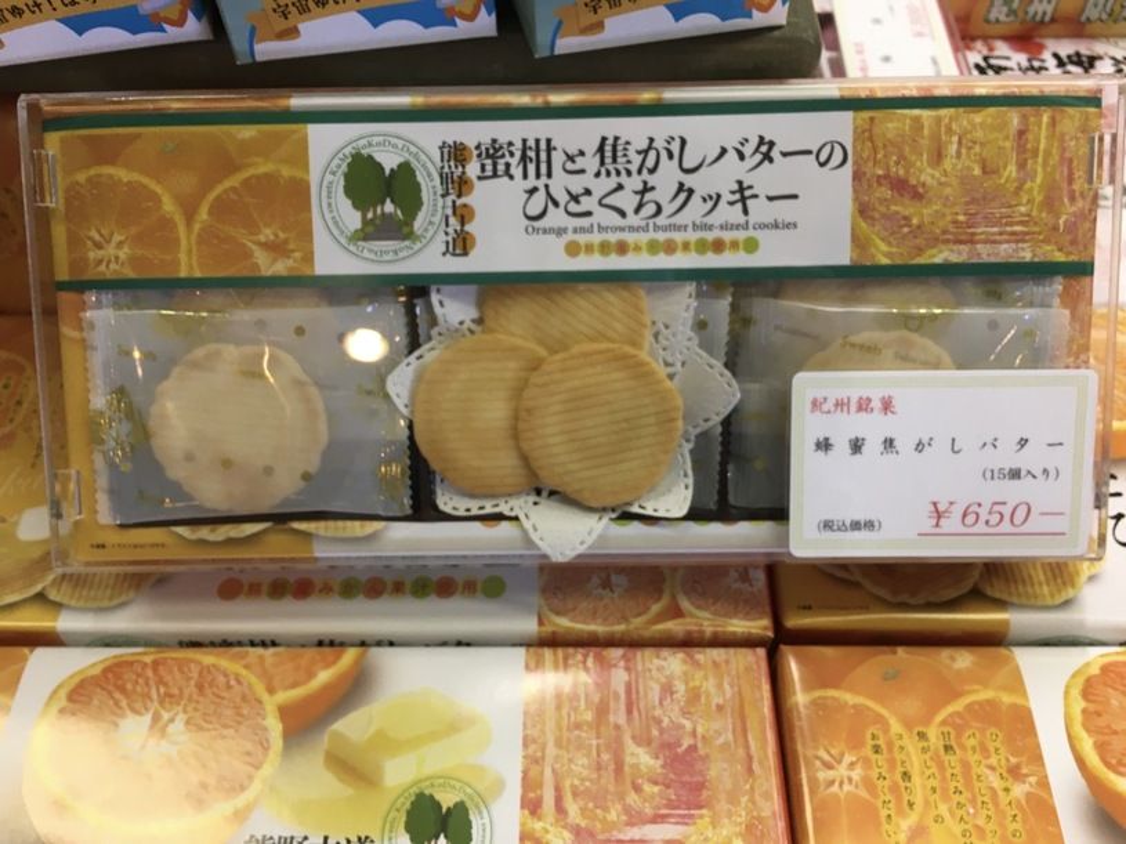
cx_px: 563
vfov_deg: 48.2
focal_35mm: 29
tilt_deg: -55.7
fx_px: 943
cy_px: 422
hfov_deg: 61.7
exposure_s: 1/30
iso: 50
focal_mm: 4.15
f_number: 2.2
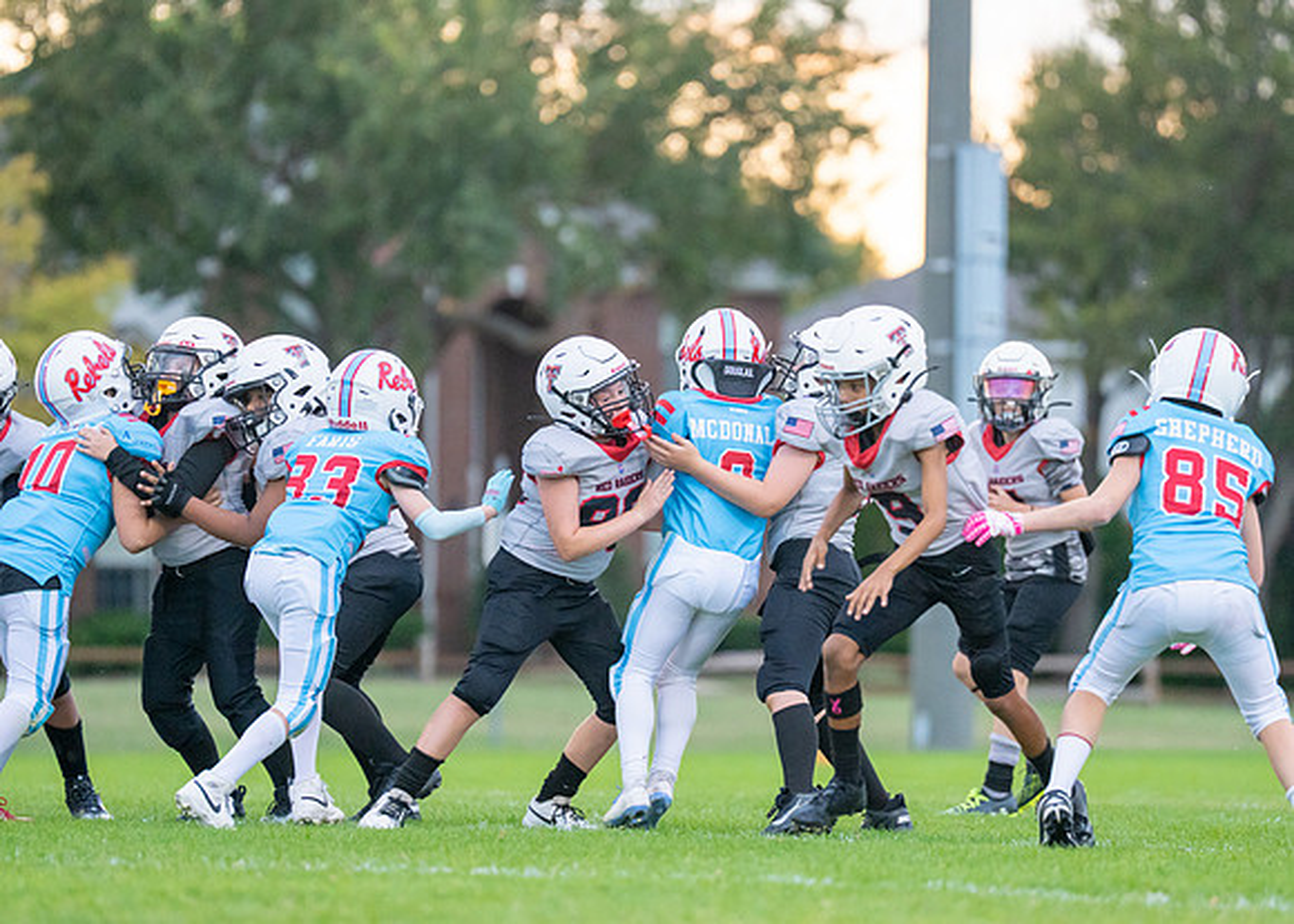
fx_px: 11172
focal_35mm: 304
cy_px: 445
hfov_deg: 6.6
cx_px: 653
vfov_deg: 4.7
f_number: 2.8
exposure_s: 1/1250
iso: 1600
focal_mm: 200
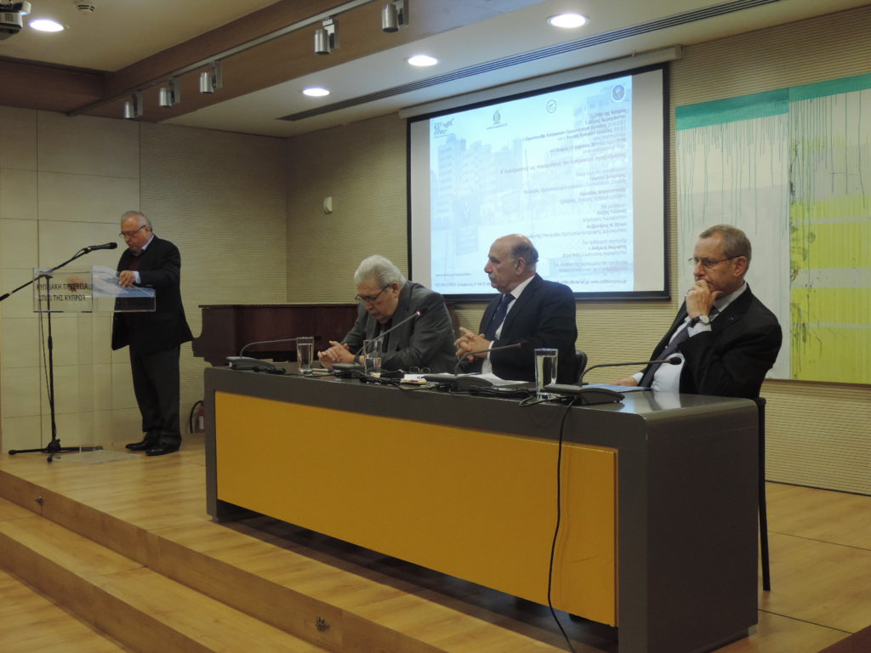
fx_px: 1006
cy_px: 326
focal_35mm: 40
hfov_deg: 46.8
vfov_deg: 36.0
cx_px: 436
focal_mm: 7.1
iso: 400
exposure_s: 1/40
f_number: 3.3
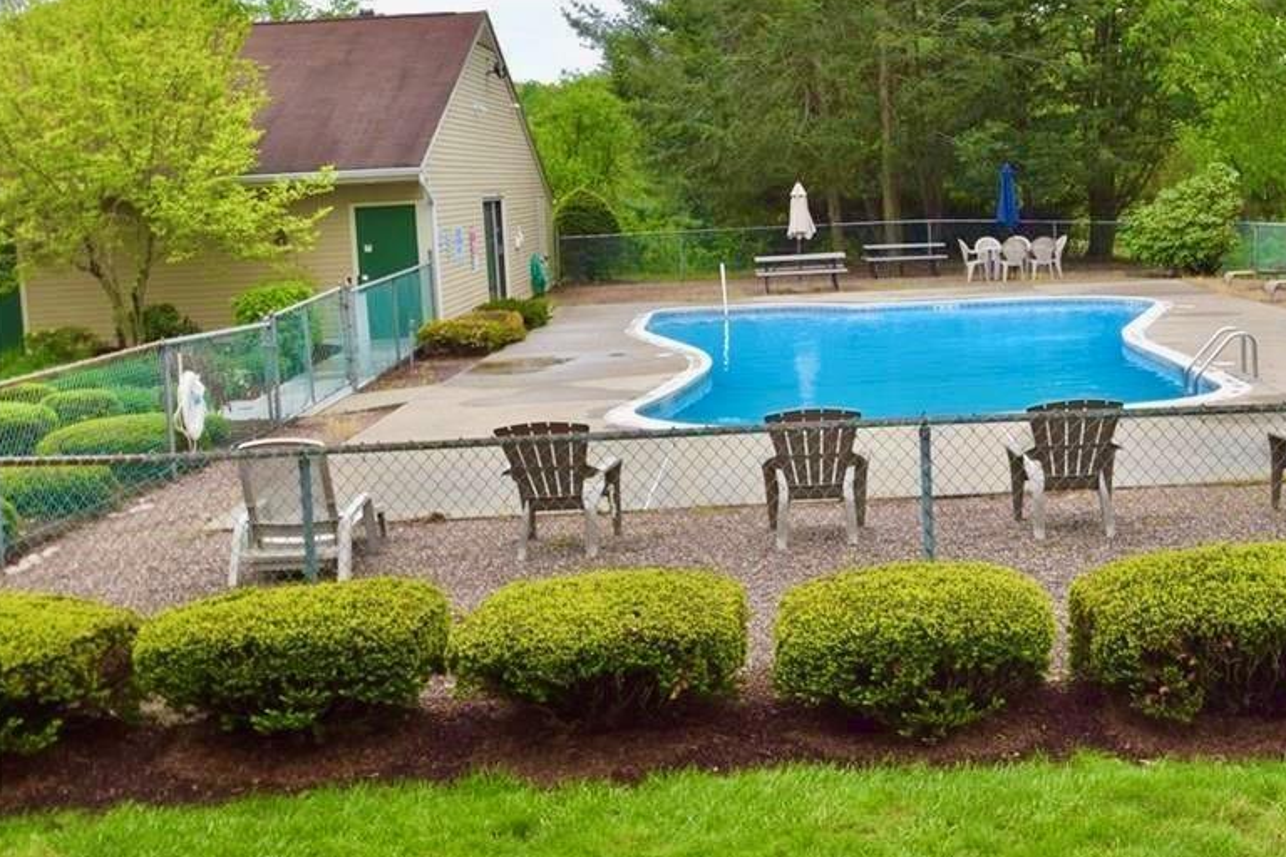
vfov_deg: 28.0
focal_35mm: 48
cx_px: 847
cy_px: 341
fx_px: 1715
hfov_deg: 40.7
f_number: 8
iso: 200
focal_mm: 24
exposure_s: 1/250
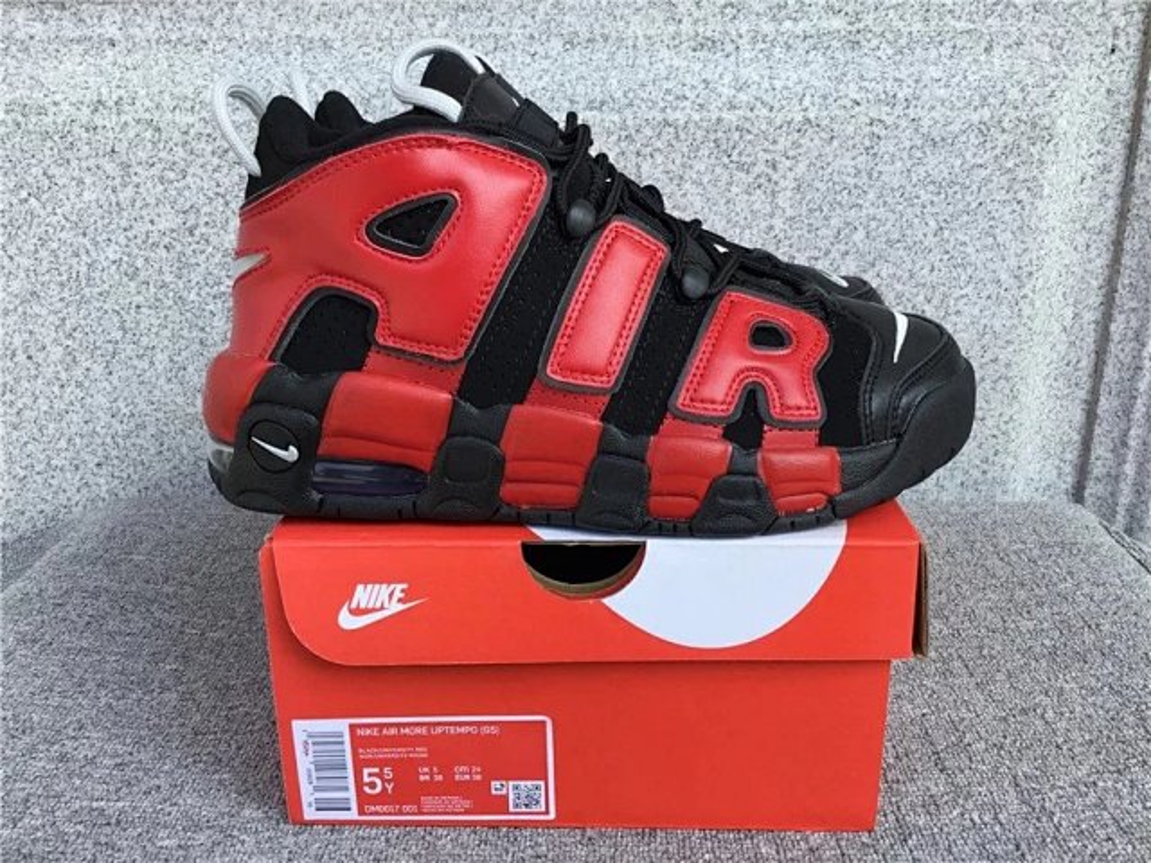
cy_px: 432
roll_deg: +0.9
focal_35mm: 31
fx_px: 1031
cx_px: 576
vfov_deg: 45.4
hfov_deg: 58.4
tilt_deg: -18.4
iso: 25
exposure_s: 1/297
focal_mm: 3.3
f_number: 2.4
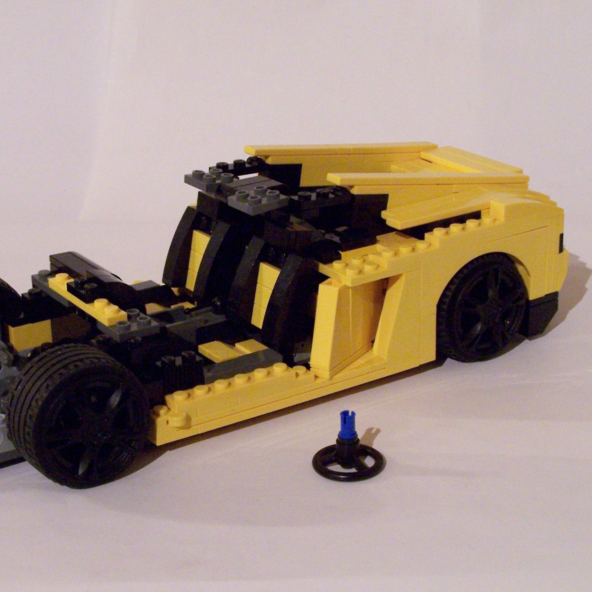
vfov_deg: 24.7
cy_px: 296
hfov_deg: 24.6
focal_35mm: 70
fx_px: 1354
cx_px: 247
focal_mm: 9.8
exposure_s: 1/8
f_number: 4
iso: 400
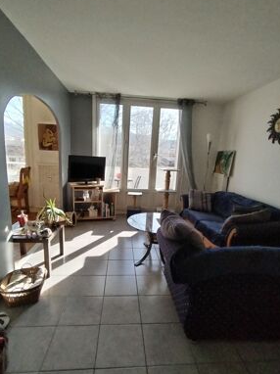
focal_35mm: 19
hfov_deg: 68.6
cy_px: 194
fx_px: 205
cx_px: 137
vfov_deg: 84.7
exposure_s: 1/214
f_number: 2.2
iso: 100
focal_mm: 1.42
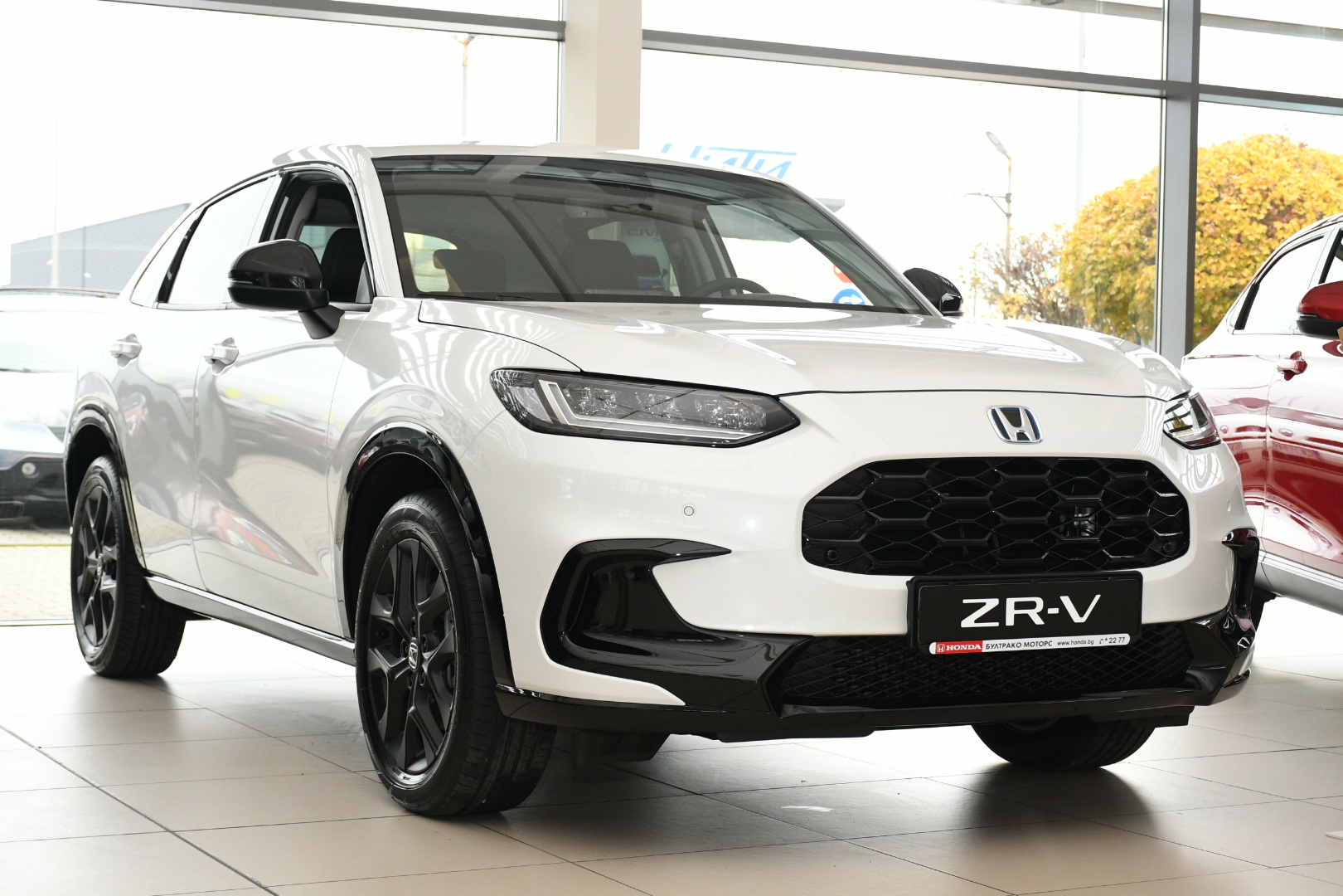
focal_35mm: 57
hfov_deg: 35.1
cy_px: 448
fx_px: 2126
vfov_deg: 23.8
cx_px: 672
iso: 1250
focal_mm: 38
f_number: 5.6
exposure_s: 1/250
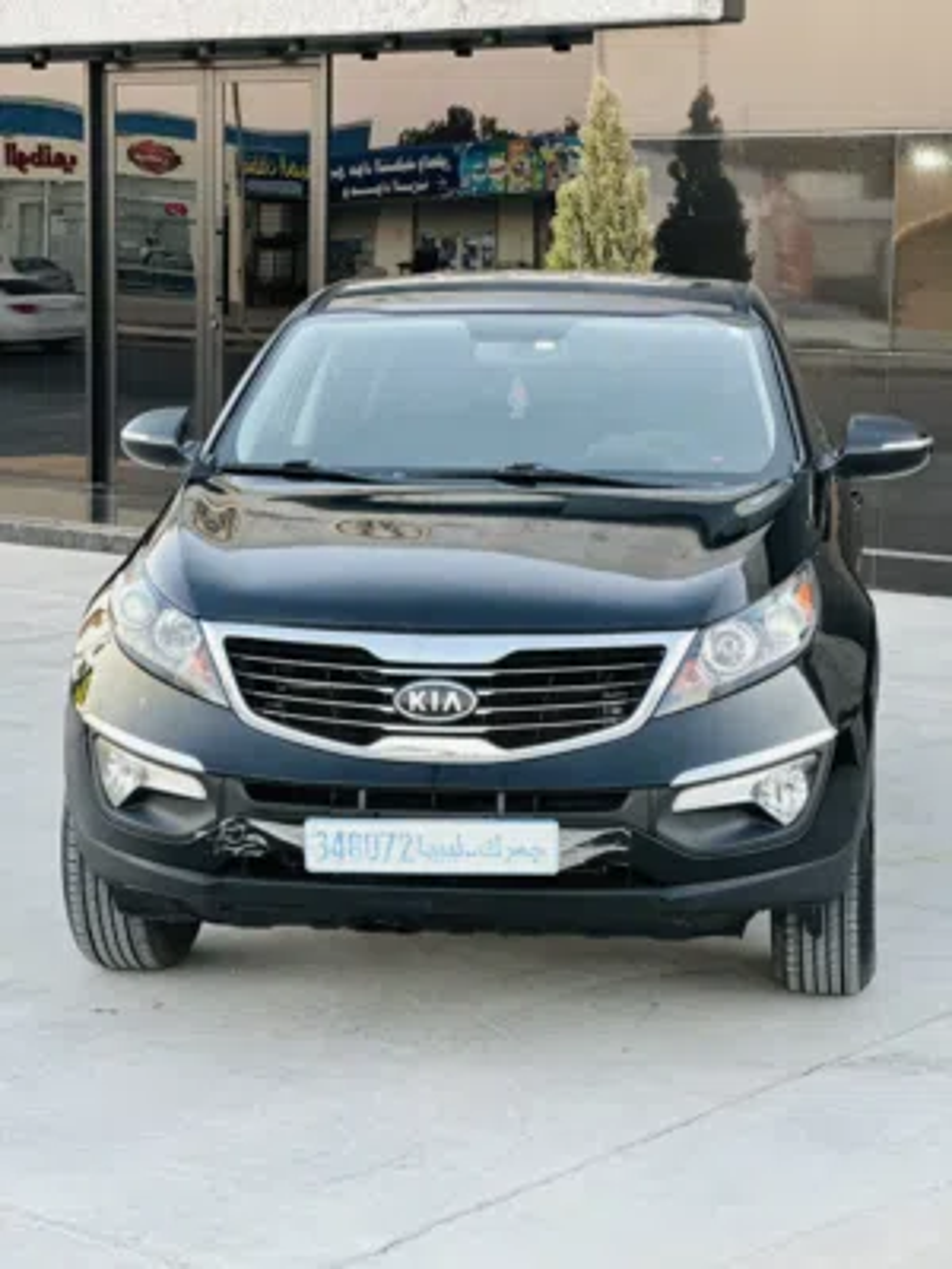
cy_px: 634
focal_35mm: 77
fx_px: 2824
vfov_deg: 25.3
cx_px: 476
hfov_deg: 19.1
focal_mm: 9
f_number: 2.8
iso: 160
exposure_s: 1/40
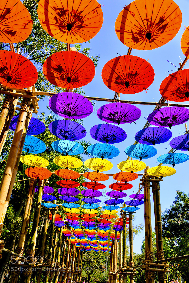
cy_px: 142
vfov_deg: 58.7
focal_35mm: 32
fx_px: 252
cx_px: 94
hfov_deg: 41.1
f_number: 8
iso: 110
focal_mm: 32
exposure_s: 1/250
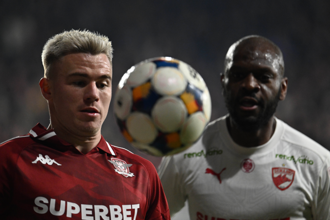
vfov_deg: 3.4
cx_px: 165
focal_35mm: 400
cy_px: 110
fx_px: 3667
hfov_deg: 5.2
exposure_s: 1/2000
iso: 4000
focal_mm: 400
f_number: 4.5
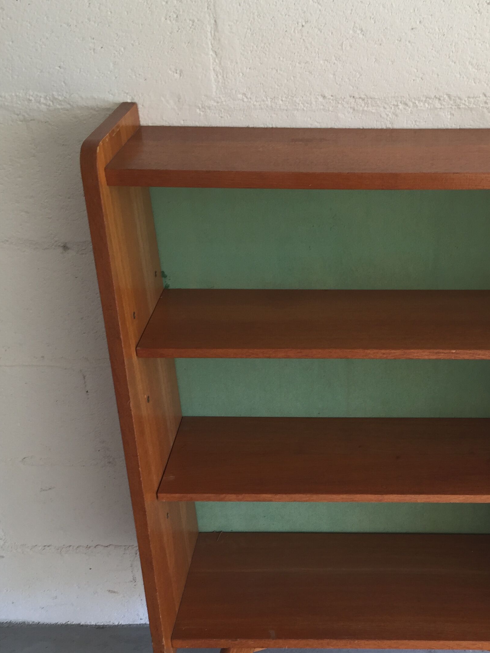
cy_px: 461
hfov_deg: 32.3
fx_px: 831
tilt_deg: -33.5
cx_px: 359
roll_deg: -0.4
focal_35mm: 44
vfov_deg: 42.1
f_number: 2.2
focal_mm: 4.15
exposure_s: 1/50
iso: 32
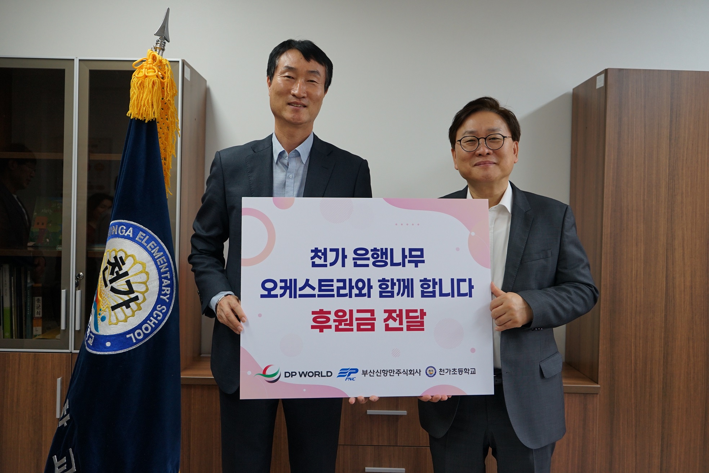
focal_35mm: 34
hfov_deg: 55.8
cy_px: 236
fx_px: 670
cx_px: 354
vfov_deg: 38.9
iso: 800
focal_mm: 34
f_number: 4
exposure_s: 1/160
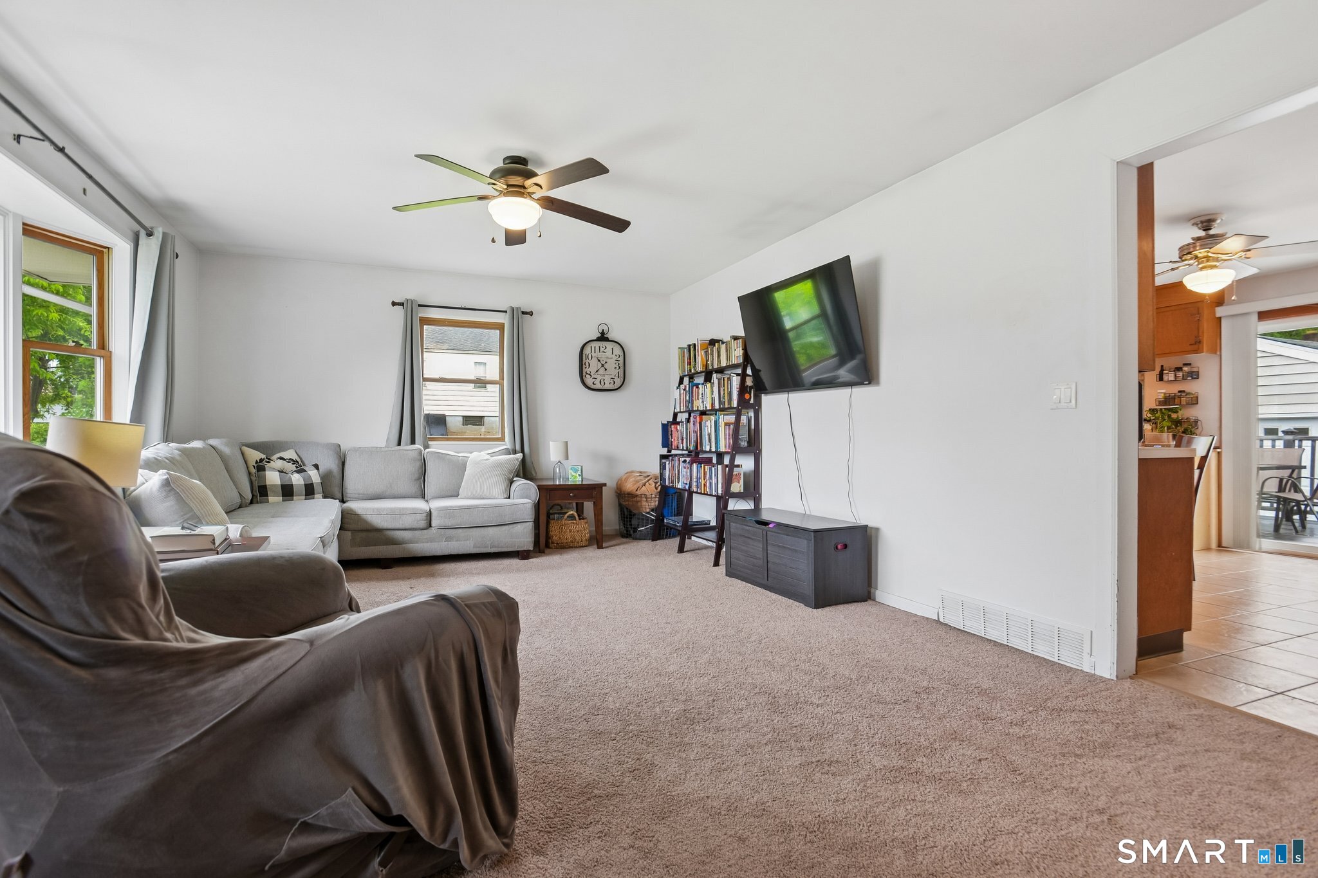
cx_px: 659
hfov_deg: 93.3
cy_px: 439
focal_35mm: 17
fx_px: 622
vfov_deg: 70.4
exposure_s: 1/8
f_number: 11
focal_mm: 17
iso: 400
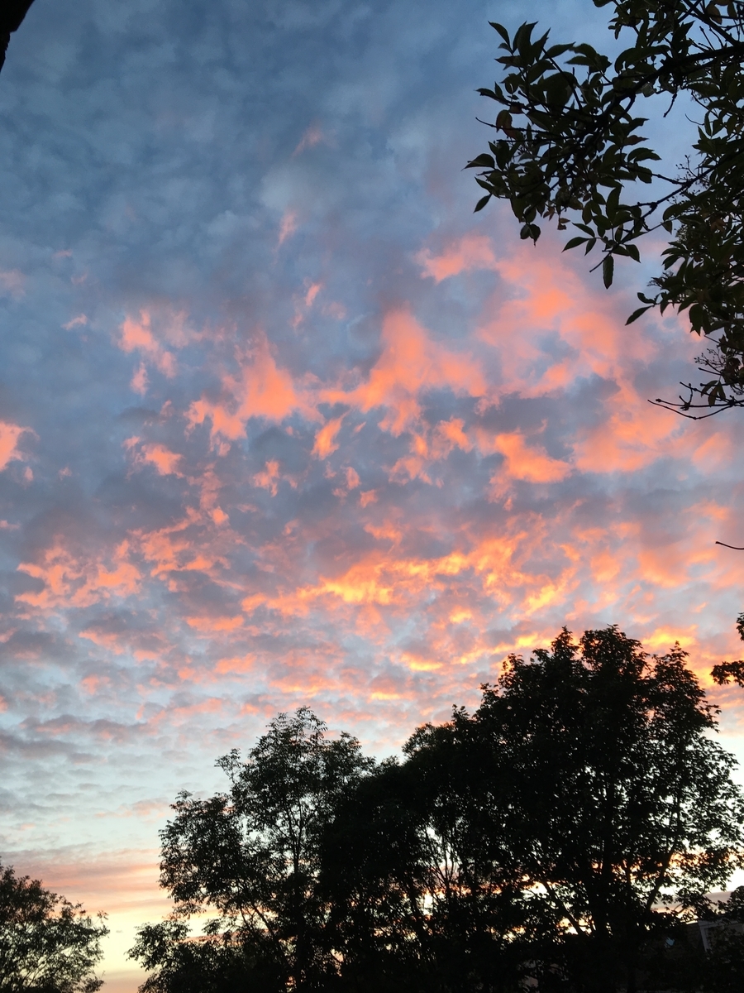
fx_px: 831
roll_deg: +5.0
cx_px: 372
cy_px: 496
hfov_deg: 48.2
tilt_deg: +33.9
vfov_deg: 61.7
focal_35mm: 29
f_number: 2.2
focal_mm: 4.15
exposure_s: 1/50
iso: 25
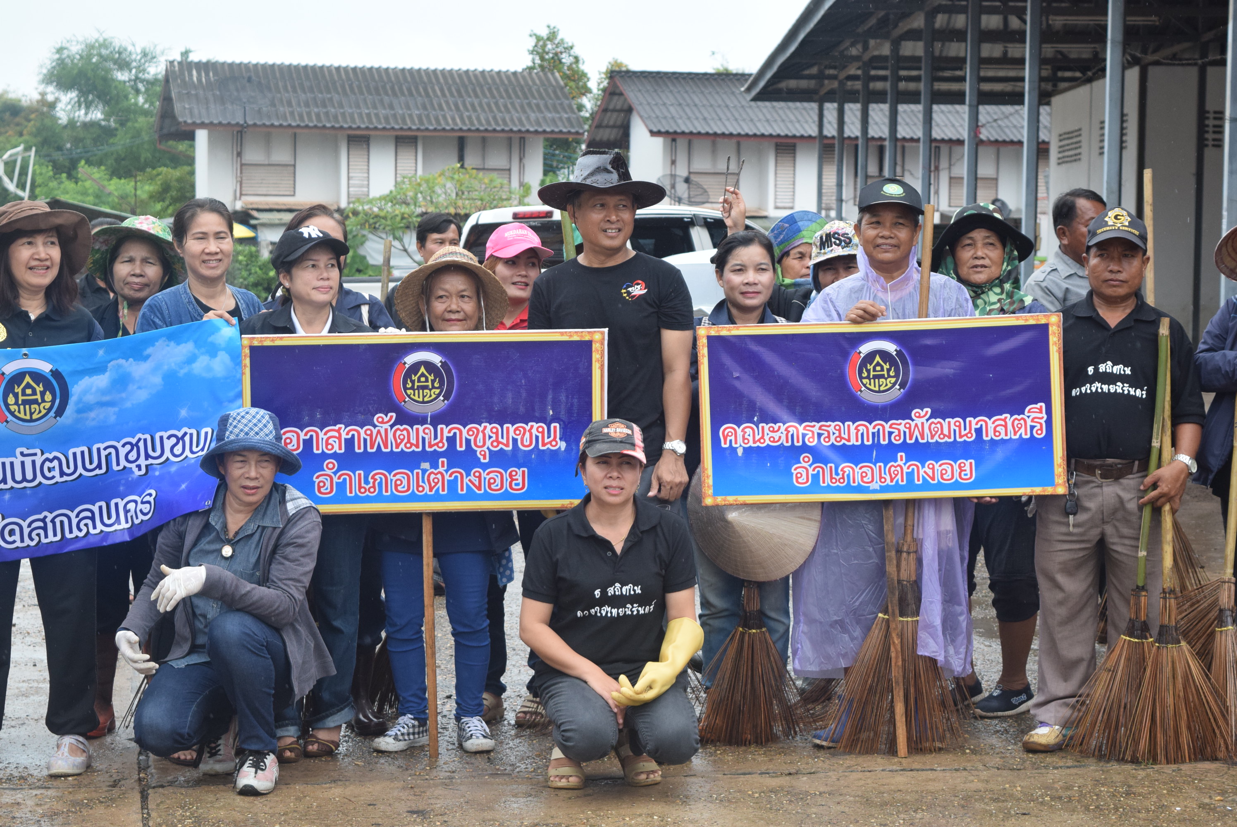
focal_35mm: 82
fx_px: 2837
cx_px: 618
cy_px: 414
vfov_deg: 16.6
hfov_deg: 24.6
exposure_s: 1/640
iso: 800
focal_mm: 55
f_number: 5.6
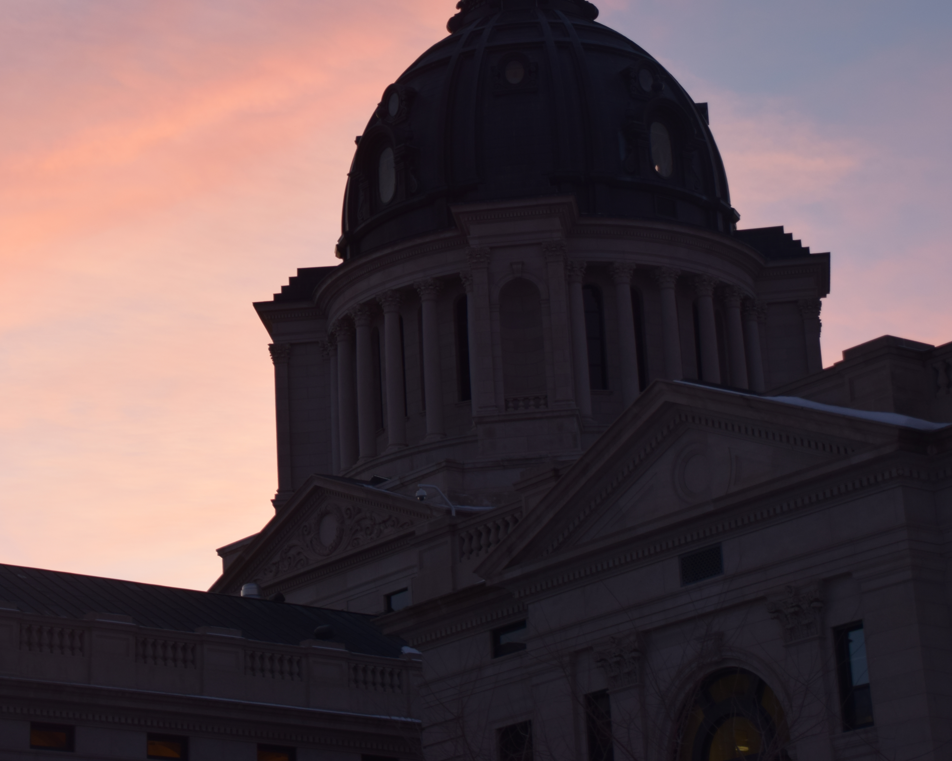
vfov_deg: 15.2
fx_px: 2846
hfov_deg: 19.0
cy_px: 314
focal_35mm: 101
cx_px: 354
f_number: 5
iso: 200
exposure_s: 1/60
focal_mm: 50
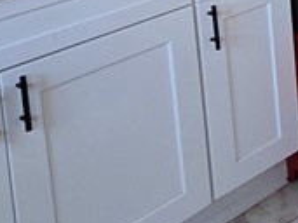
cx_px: 601
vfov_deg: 15.9
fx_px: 671
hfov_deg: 17.5
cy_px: -186
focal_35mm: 78
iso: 80
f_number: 2.2
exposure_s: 1/60
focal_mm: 2.2
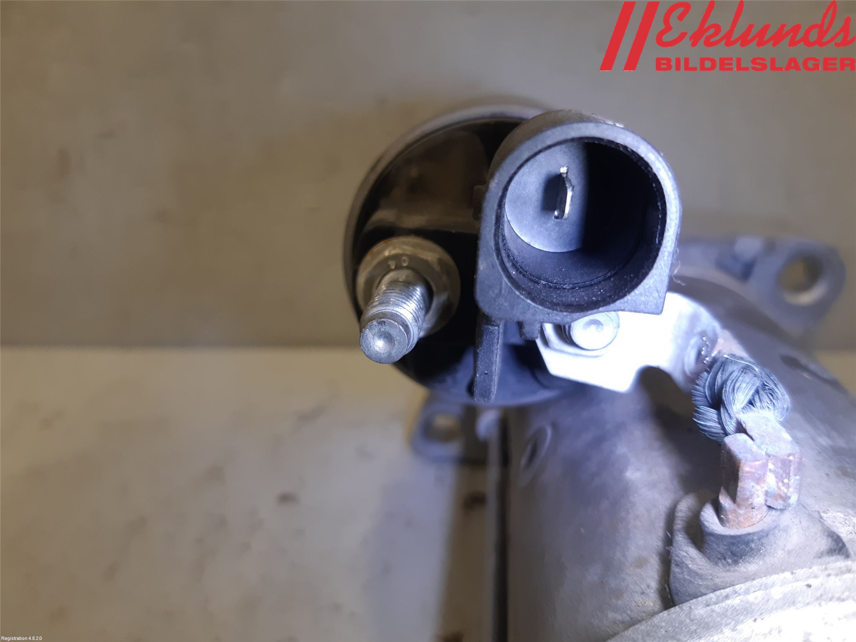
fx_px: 643
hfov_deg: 67.3
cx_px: 428
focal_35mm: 26
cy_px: 321
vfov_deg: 53.1
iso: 80
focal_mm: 3.93
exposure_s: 1/50
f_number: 1.7
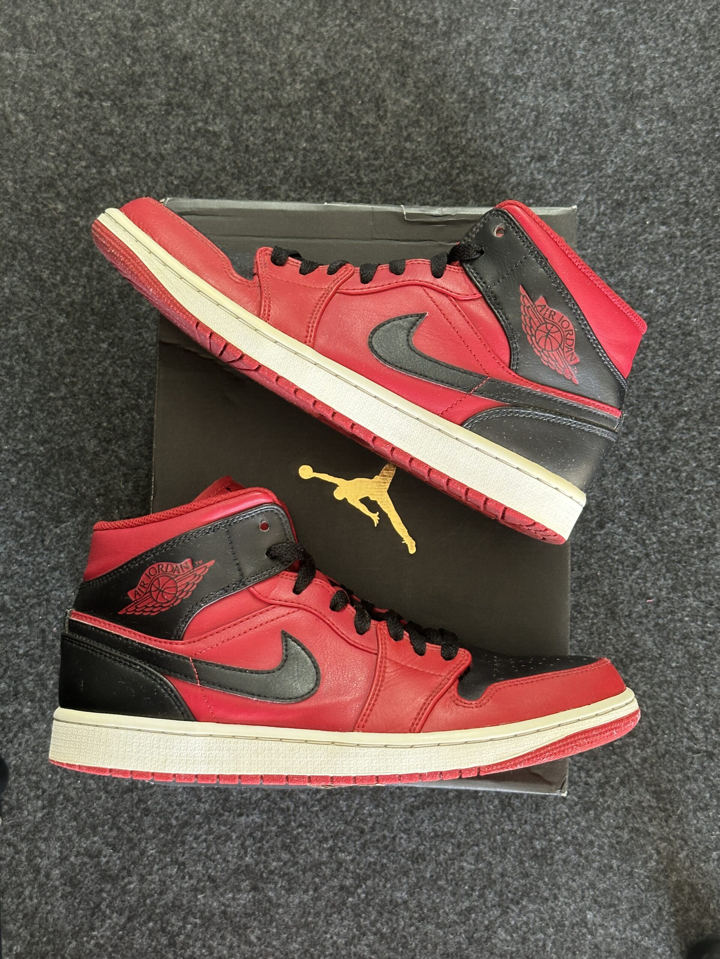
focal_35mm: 48
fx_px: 1331
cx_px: 360
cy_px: 480
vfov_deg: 39.7
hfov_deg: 30.3
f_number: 1.78
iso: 200
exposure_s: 1/33
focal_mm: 6.86
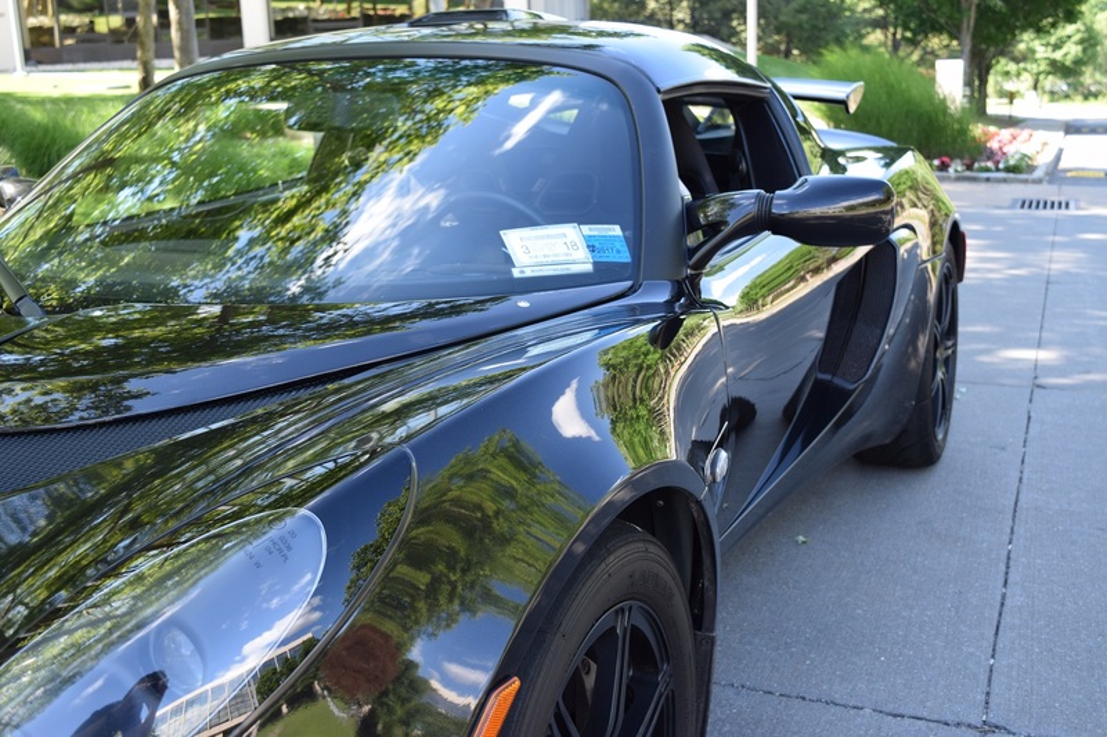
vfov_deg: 33.0
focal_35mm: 40
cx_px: 554
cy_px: 368
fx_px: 1245
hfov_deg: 47.9
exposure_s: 1/160
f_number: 6.3
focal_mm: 27
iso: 400
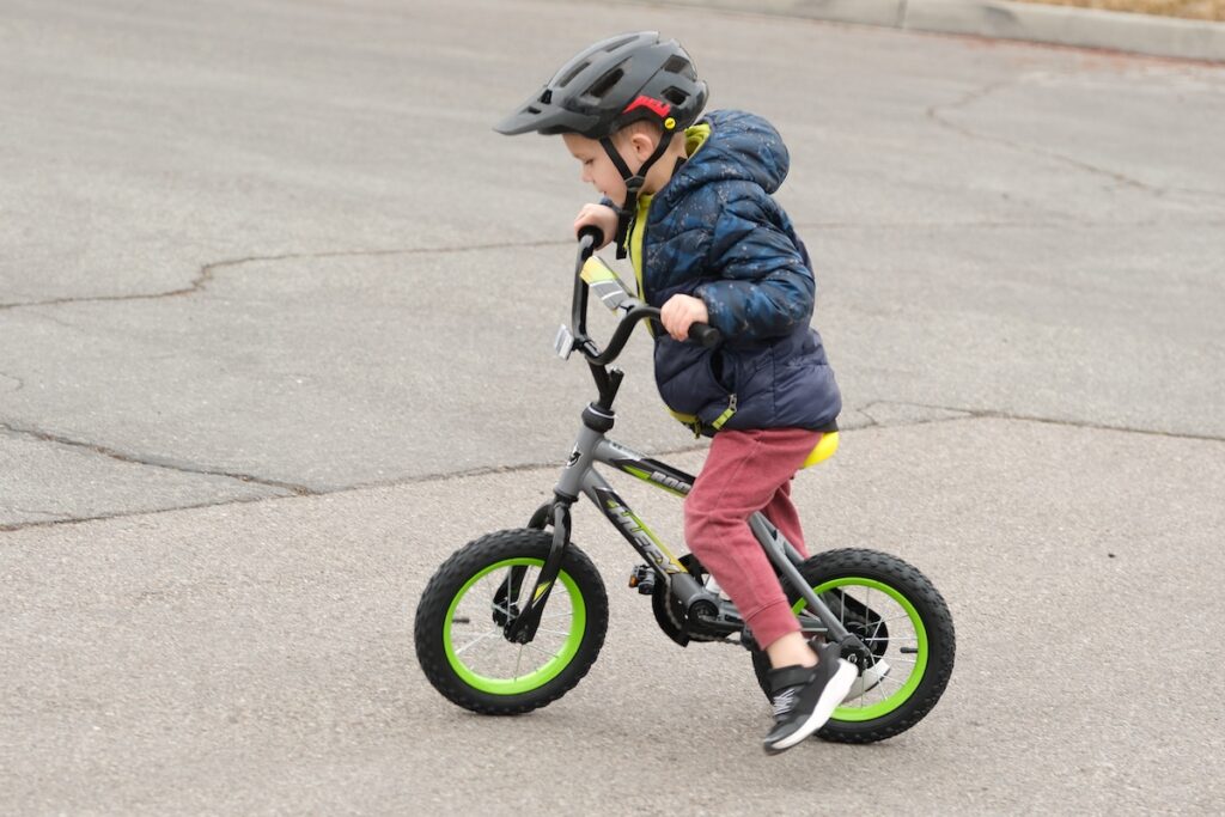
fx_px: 4118
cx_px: 612
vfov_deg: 11.3
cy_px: 408
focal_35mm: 121
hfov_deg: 16.9
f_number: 3.6
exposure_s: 1/220
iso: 125
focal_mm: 80.4
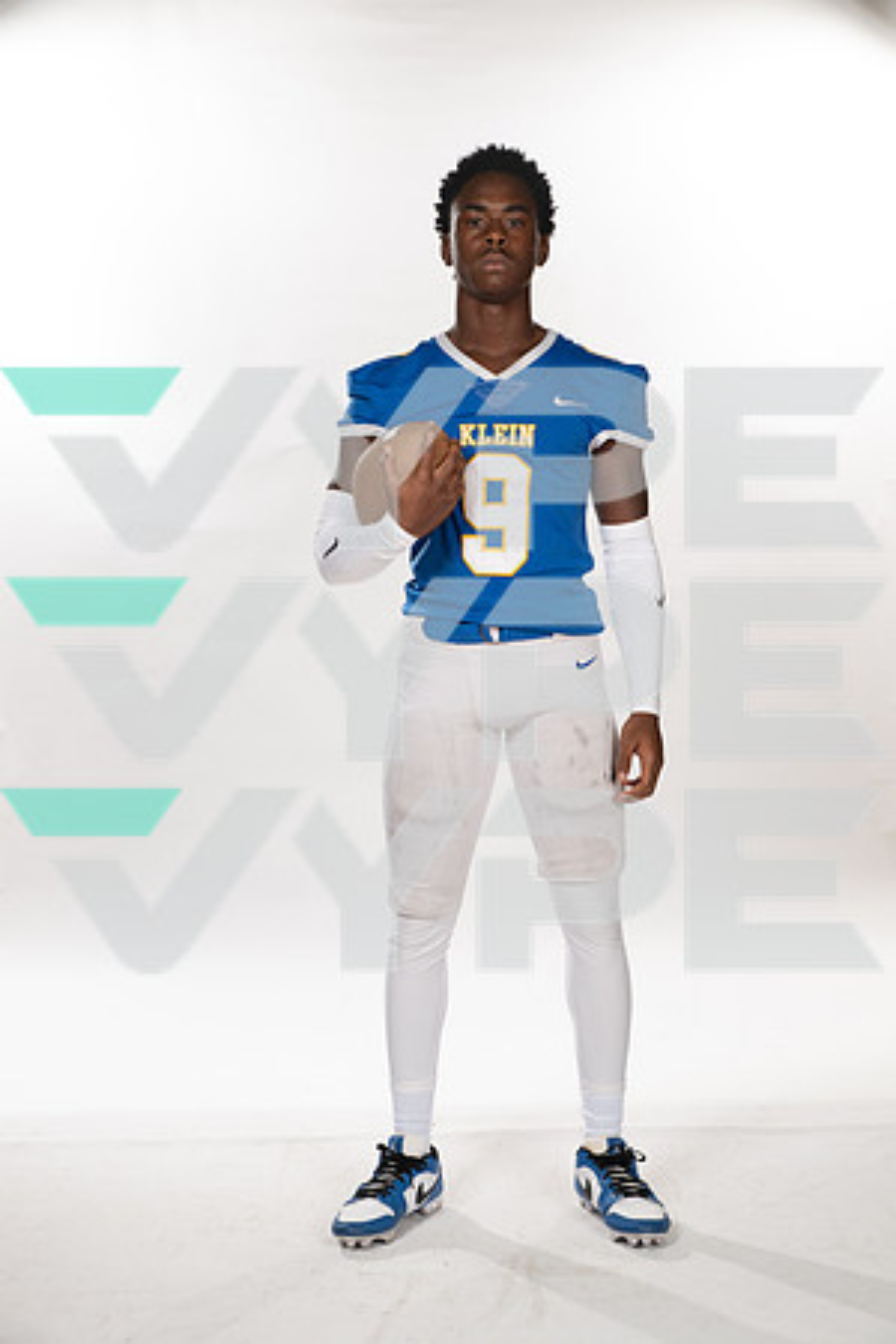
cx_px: 448
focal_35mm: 56
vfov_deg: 35.6
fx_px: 2091
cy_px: 672
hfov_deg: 24.2
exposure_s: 1/320
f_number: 7.1
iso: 800
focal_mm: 56
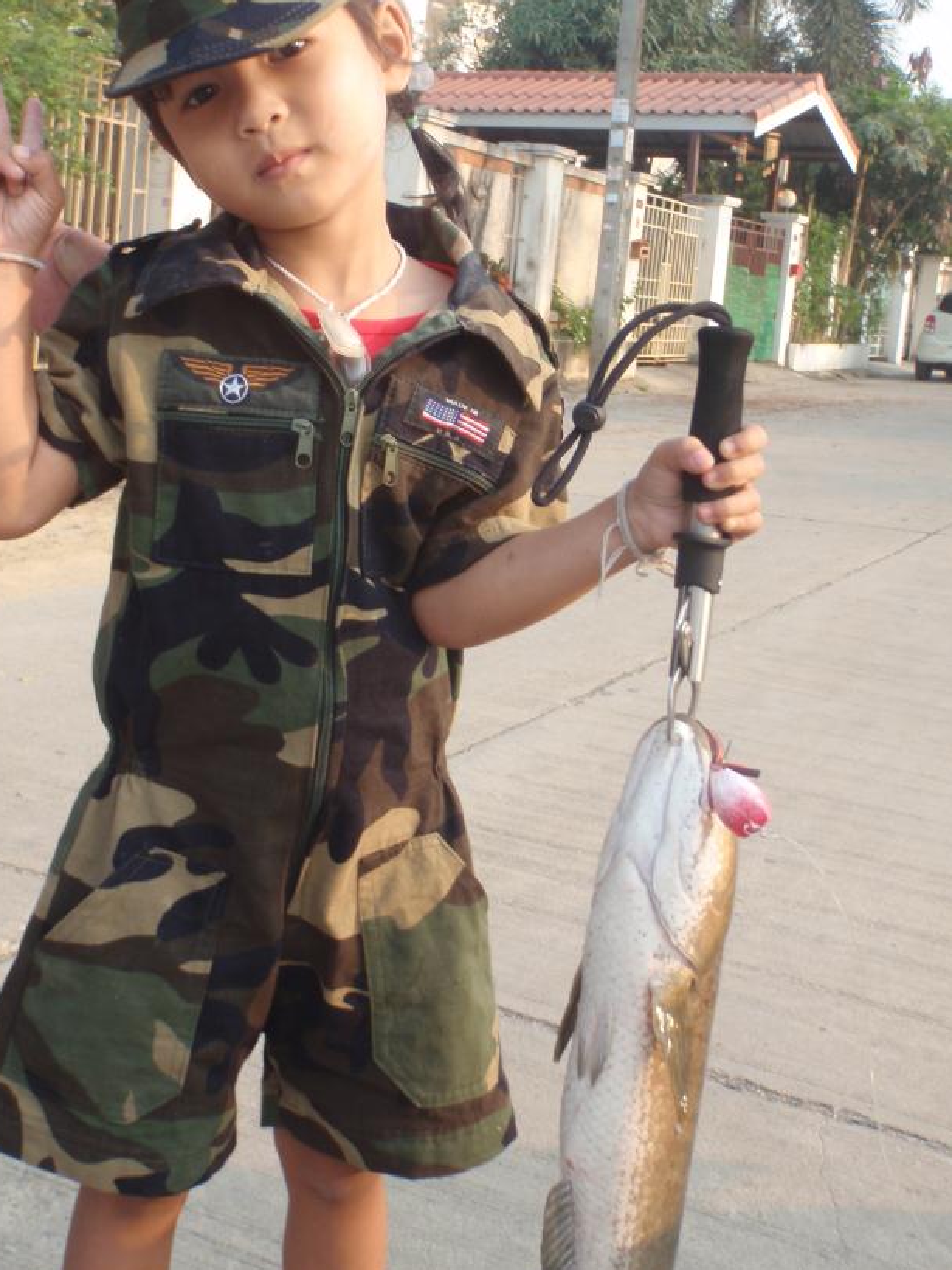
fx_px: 1651
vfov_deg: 41.9
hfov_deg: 32.1
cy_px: 519
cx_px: 400
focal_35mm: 45
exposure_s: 1/80
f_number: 4.1
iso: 64
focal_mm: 6.53
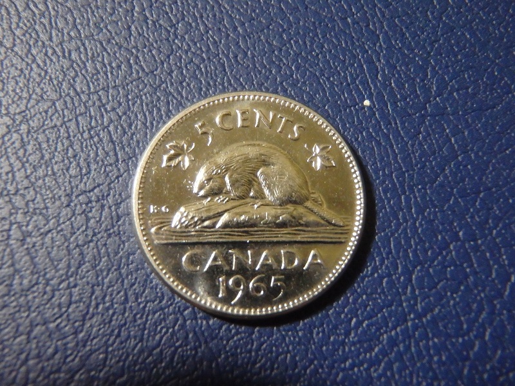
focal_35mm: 37
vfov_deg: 38.7
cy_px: 193
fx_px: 550
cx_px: 258
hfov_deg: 50.1
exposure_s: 1/20
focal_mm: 6.6
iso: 1600
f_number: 4.7
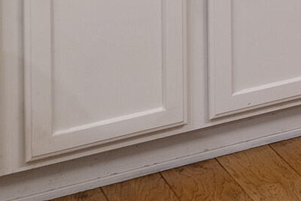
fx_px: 1104
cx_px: 862
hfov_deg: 11.0
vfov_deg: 9.1
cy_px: -320
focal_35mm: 132
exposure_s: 1/6
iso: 200
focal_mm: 19
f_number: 5
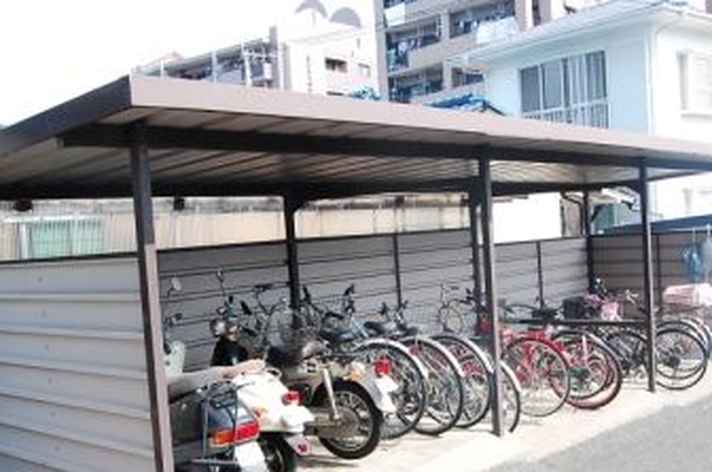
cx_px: 354
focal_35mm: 40
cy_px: 282
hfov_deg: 48.5
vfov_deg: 33.2
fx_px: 790
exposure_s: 1/320
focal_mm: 20
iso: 800
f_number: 9
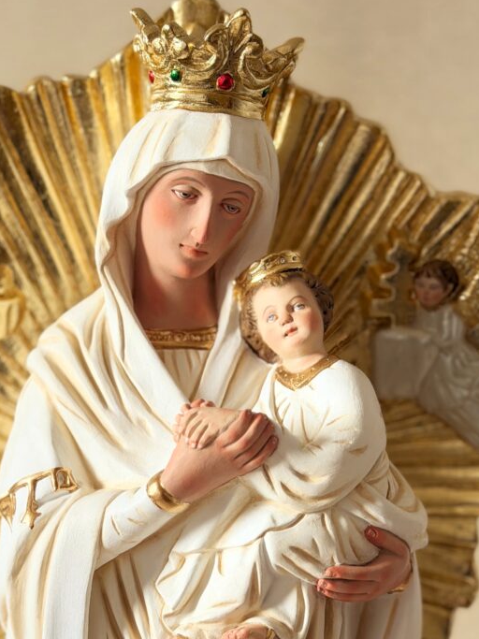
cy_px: 435
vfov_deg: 25.8
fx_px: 1384
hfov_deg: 19.6
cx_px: 192
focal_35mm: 75
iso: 100
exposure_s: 1/60
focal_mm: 6.76
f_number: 1.78
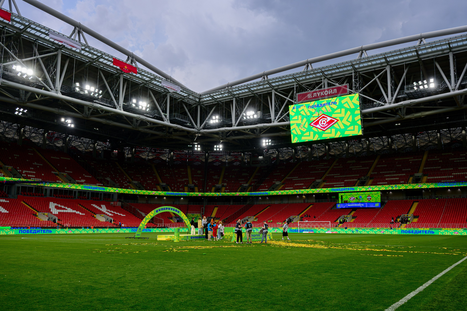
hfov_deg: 61.6
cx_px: 249
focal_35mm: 30
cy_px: 168
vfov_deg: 43.3
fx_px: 391
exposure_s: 1/3200
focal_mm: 28
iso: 1600
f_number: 4
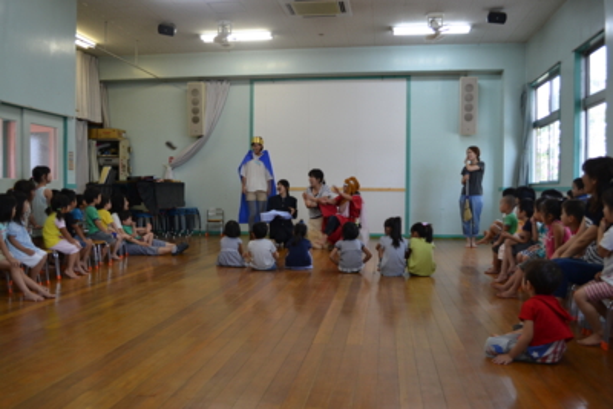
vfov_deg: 40.0
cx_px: 306
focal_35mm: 33
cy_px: 204
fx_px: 562
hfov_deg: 57.2
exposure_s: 1/60
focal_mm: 22
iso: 400
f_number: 4
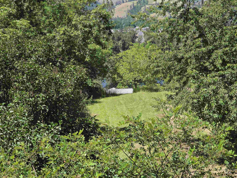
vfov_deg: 21.3
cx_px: 118
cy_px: 89
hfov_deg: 28.2
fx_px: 472
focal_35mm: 69
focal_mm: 7.9
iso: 50
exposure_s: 1/1108
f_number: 2.4
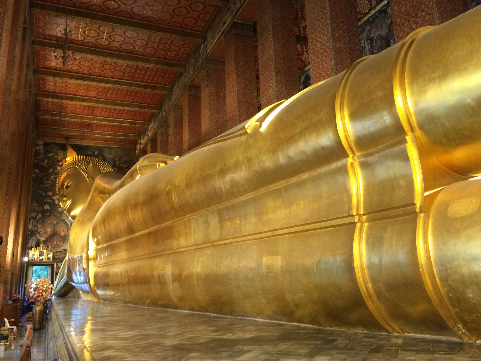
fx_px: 431
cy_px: 177
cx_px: 246
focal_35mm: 31
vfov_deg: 45.4
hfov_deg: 58.3
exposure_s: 1/30
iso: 200
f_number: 2.2
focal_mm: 4.12
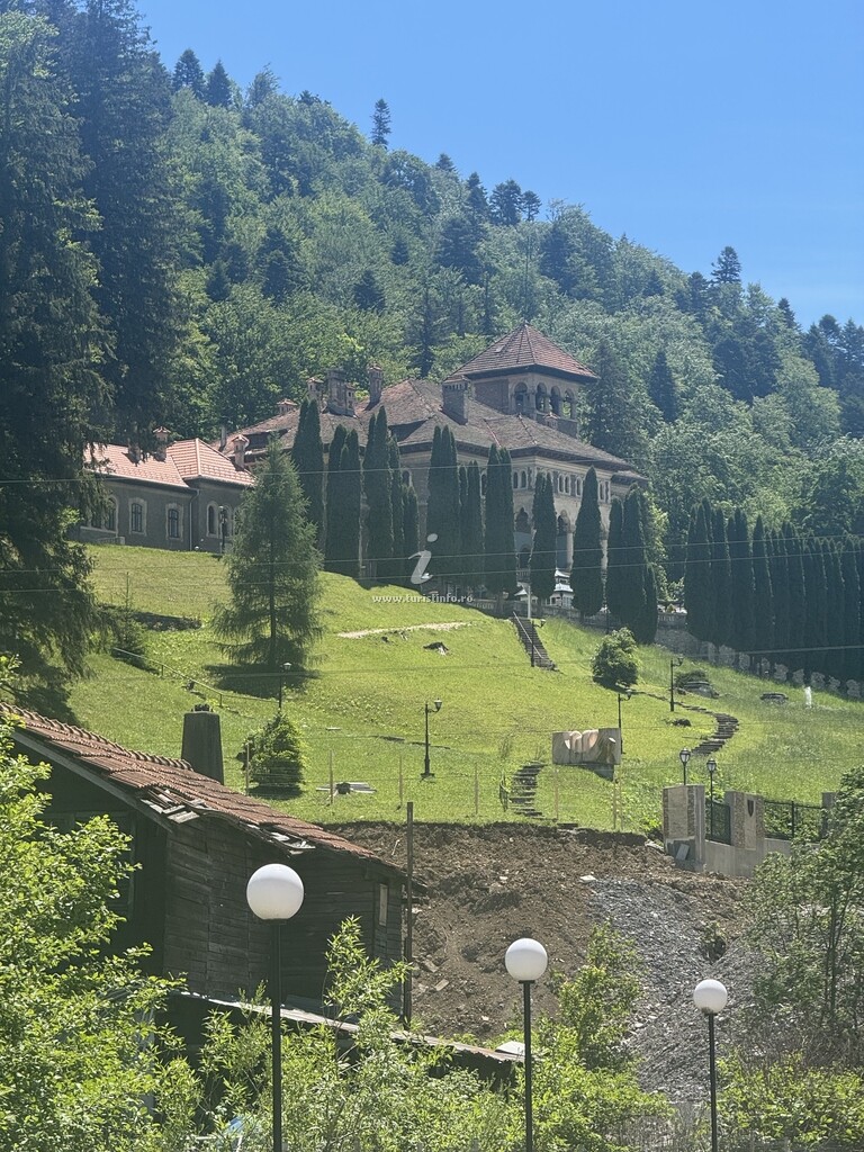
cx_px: 432
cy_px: 576
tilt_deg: +7.1
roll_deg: +0.0
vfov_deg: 16.4
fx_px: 3994
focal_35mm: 120
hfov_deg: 12.3
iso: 50
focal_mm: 15.66
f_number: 2.8
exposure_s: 1/891
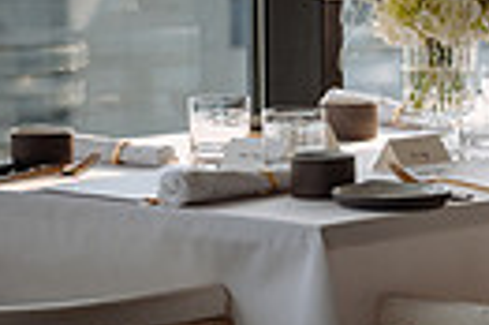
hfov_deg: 7.0
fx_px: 3921
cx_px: 805
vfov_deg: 4.7
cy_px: 50
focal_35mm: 289
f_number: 4.5
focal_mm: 63
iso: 64
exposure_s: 1/400
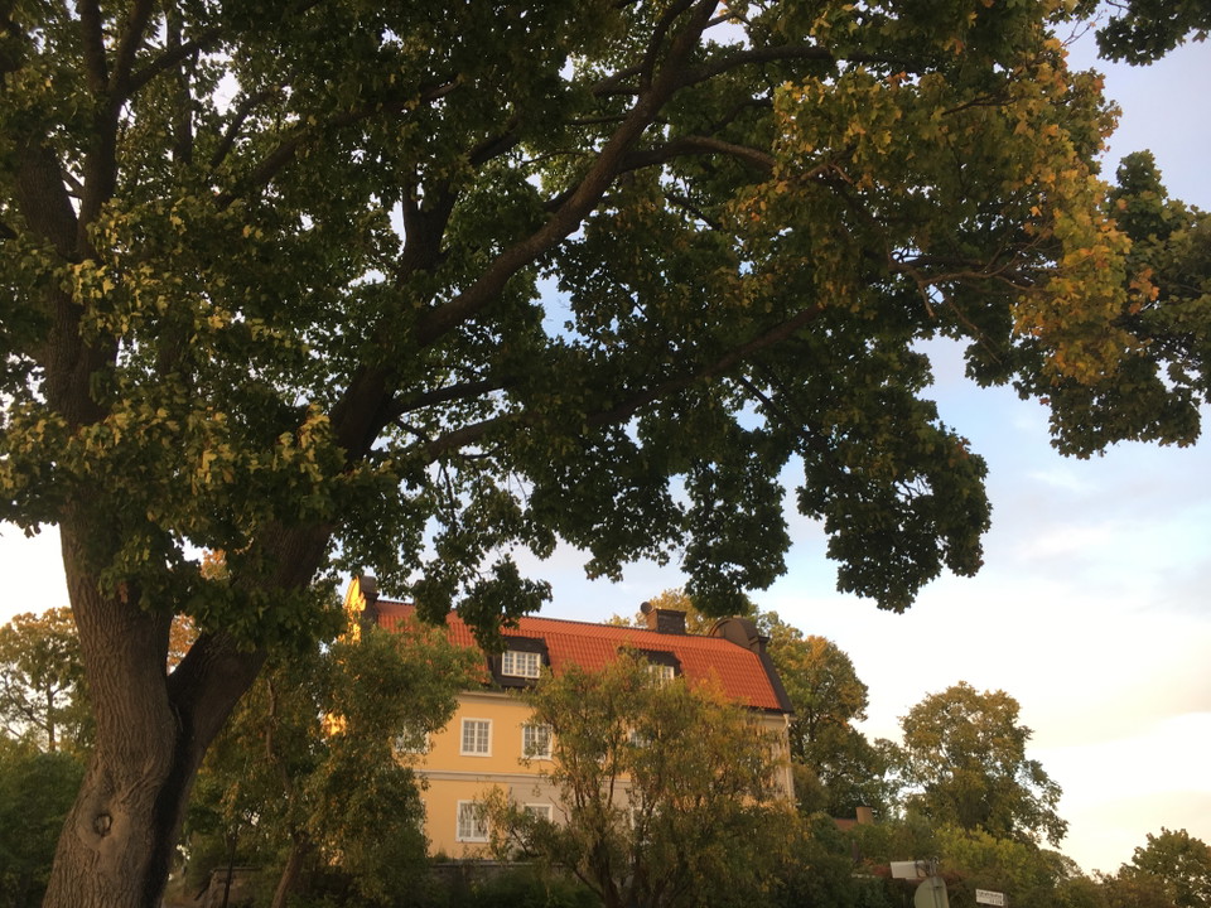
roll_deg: +0.4
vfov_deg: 48.2
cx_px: 606
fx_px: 1015
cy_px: 454
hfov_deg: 61.7
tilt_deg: +27.8
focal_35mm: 29
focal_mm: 4.15
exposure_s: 1/50
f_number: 2.2
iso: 25
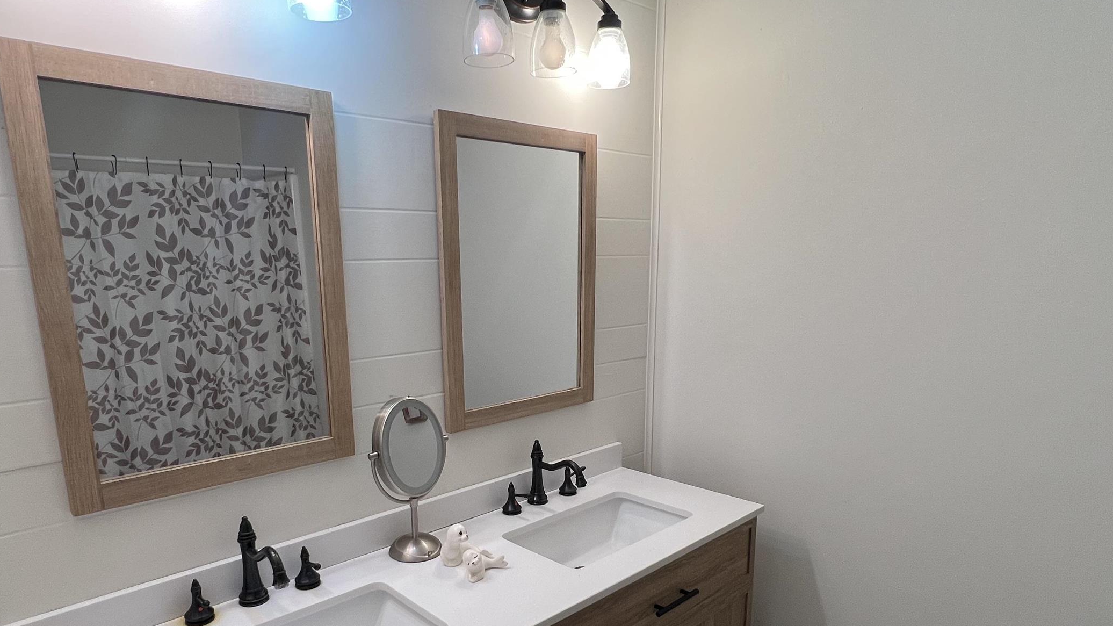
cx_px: 517
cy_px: 415
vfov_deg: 52.6
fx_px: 620
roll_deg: +0.7
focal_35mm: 21
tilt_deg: -13.8
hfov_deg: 83.7
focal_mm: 1.57
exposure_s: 1/120
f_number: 1.8
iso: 100
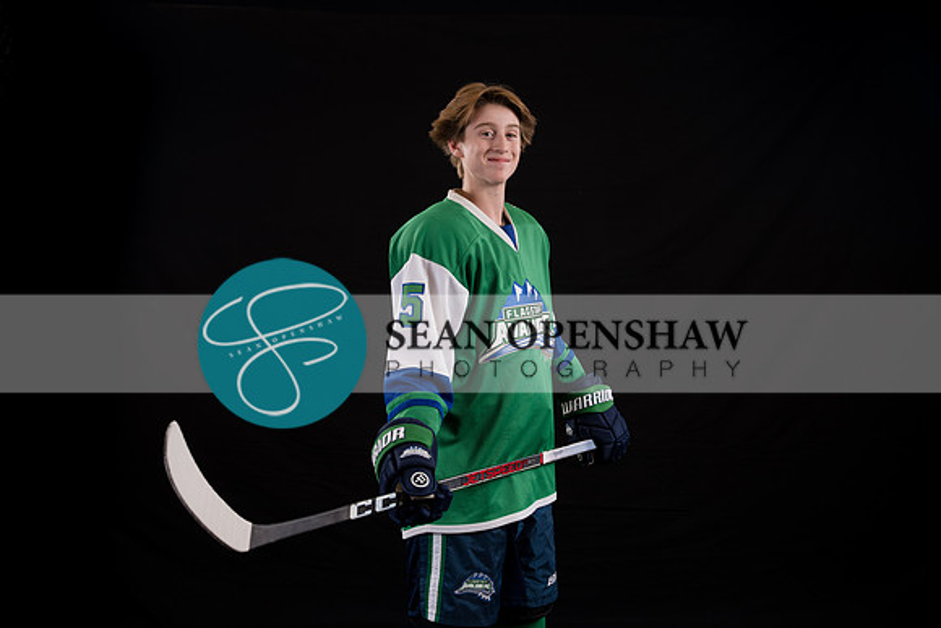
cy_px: 314
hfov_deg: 43.2
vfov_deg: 29.6
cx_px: 470
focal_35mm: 45
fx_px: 1187
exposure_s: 1/160
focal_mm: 45.4
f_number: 4
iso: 80
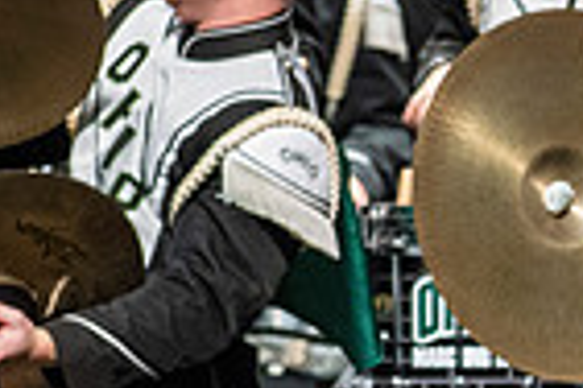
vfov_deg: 1.1
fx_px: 19966
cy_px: 380
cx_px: 984
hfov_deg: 1.7
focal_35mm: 1233
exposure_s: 1/400
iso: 5000
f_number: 5.6
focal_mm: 300
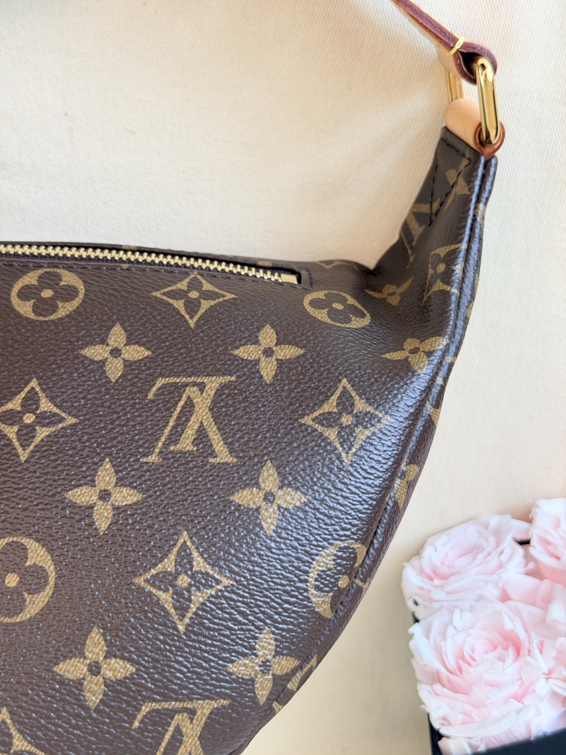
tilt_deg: -60.1
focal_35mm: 48
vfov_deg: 39.7
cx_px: 283
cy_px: 378
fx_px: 1046
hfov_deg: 30.3
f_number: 1.78
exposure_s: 1/50
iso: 80
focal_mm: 6.76
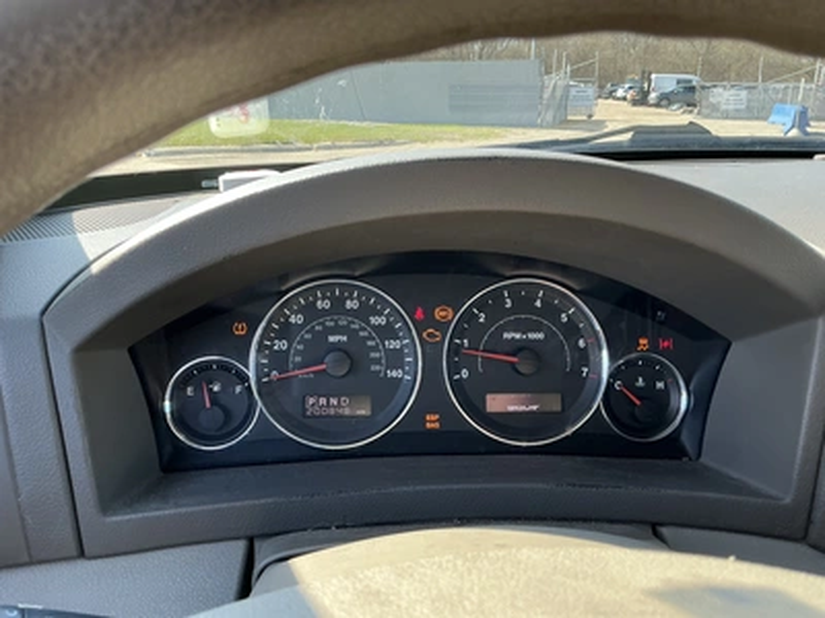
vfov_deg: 49.7
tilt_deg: -20.6
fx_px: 667
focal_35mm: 28
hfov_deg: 63.4
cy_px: 309
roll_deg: -1.8
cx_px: 412
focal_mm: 3
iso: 16
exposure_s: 1/124
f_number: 1.8
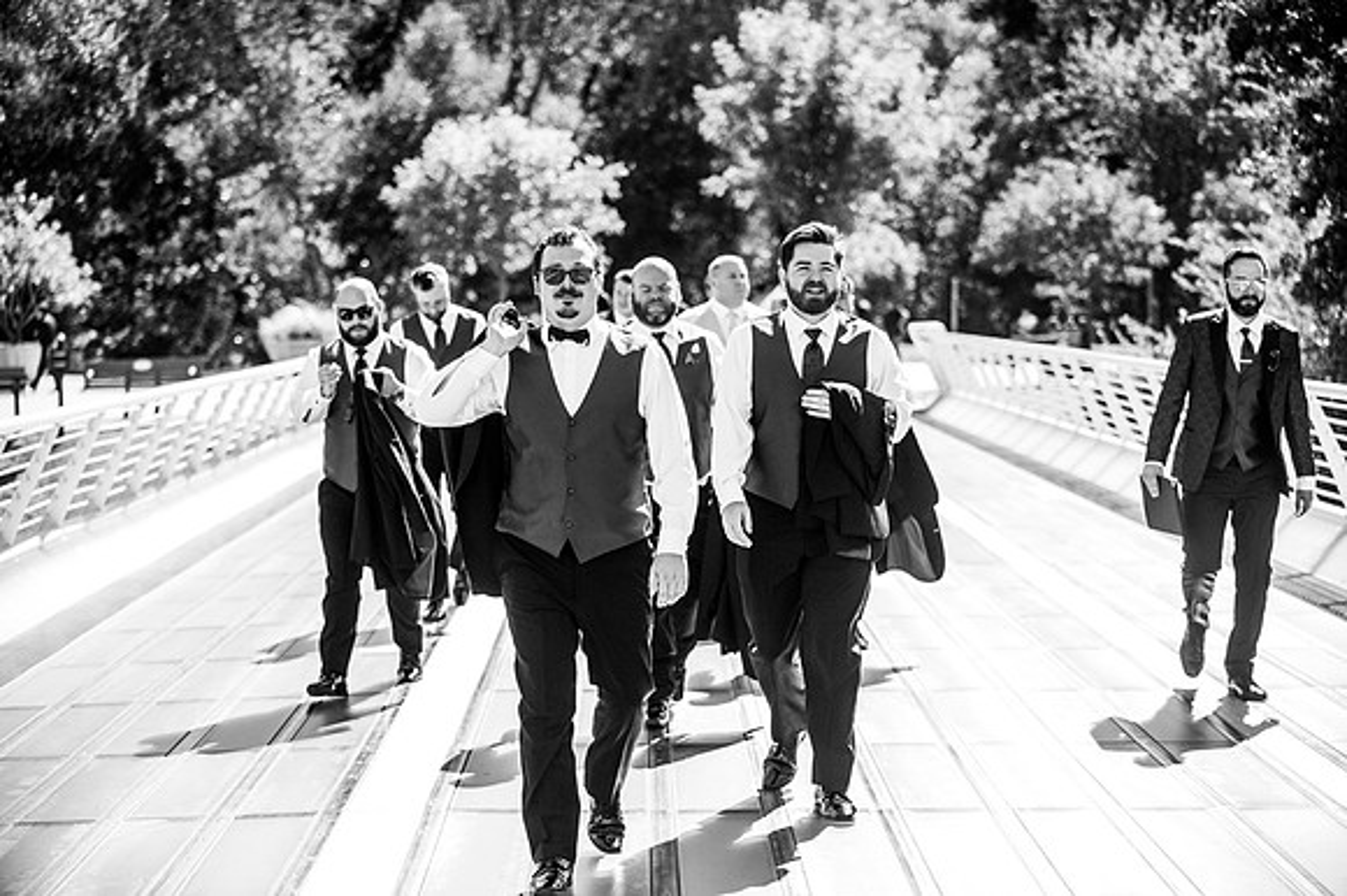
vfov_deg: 16.6
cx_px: 674
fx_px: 3066
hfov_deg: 24.8
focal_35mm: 82
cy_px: 448
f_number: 2.8
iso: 2000
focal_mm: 82
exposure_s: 1/8000
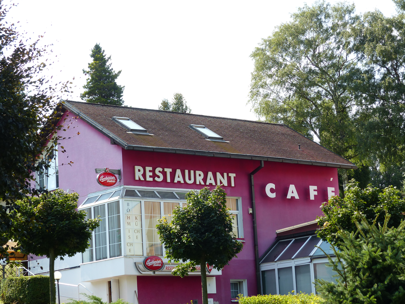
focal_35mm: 97
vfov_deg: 15.2
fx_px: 1135
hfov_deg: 20.2
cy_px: 152
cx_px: 202
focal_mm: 17.4
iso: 100
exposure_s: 1/320
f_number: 4
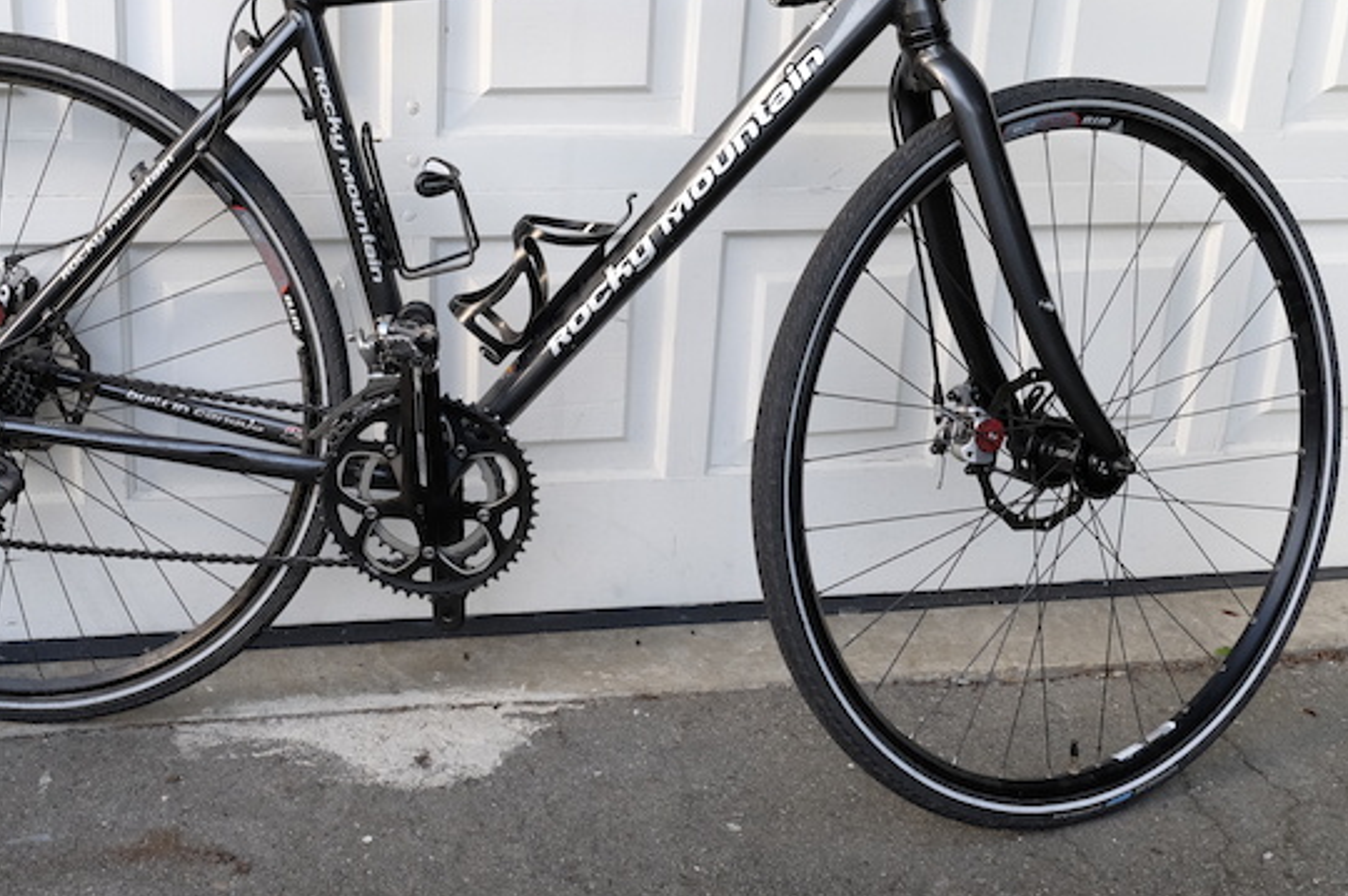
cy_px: 288
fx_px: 1609
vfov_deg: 30.9
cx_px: 487
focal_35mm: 43
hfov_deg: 45.0
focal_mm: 19.6
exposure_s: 1/42
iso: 1600
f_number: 5
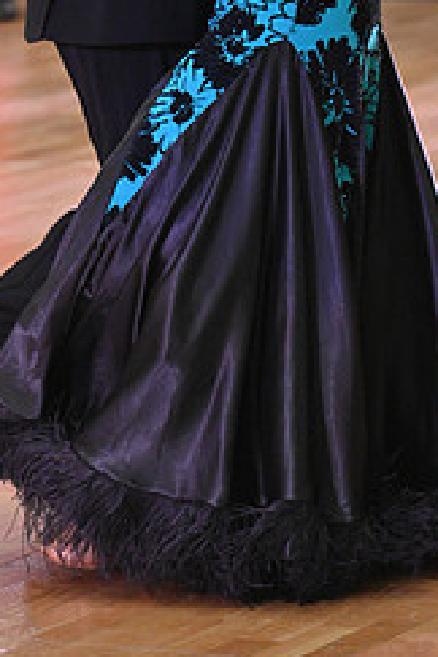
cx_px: 310
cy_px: -105
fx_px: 5657
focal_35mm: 310
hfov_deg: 4.4
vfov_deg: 6.6
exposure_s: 1/400
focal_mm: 130
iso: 3200
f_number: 5
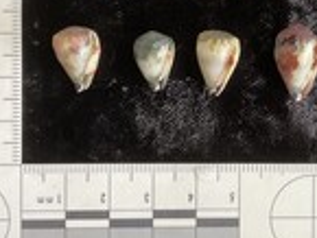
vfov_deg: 20.8
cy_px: 47
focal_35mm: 70
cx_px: 221
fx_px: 642
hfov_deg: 27.5
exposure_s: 1/60
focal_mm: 3
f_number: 1.8
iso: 100
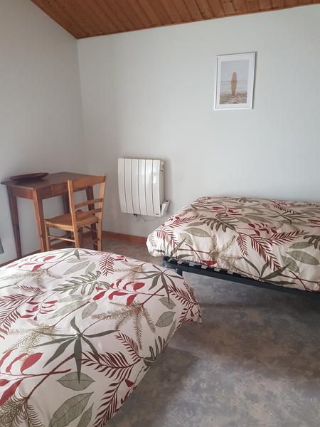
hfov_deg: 53.1
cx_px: 160
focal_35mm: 26
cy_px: 214
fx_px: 320
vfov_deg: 67.3
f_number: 1.7
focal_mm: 4.2
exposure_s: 1/15
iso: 200
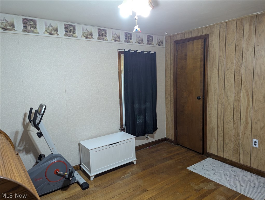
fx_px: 184
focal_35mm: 24
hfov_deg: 71.5
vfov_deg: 56.9
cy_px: 100
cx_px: 132
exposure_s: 1/40
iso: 274
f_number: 1.85
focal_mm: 6.81
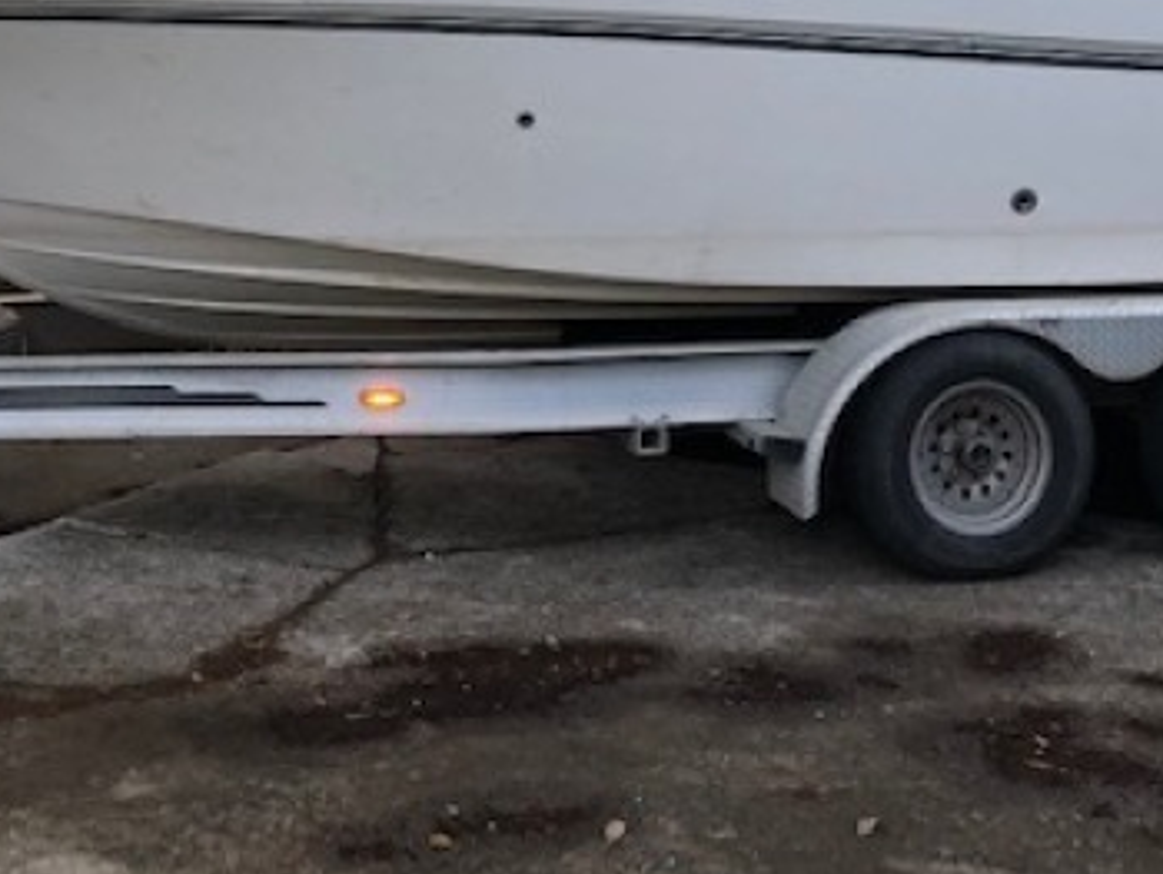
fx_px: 2152
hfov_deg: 30.2
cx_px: 591
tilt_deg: +1.6
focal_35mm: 64
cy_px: -13
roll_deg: -3.0
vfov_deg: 22.1
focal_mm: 3.99
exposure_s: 1/24
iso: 40
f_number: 1.8
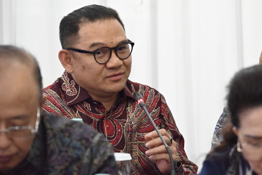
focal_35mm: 200
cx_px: 131
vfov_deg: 6.9
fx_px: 1456
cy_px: 88
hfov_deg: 10.3
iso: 12800
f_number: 6.3
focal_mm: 200
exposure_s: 1/125
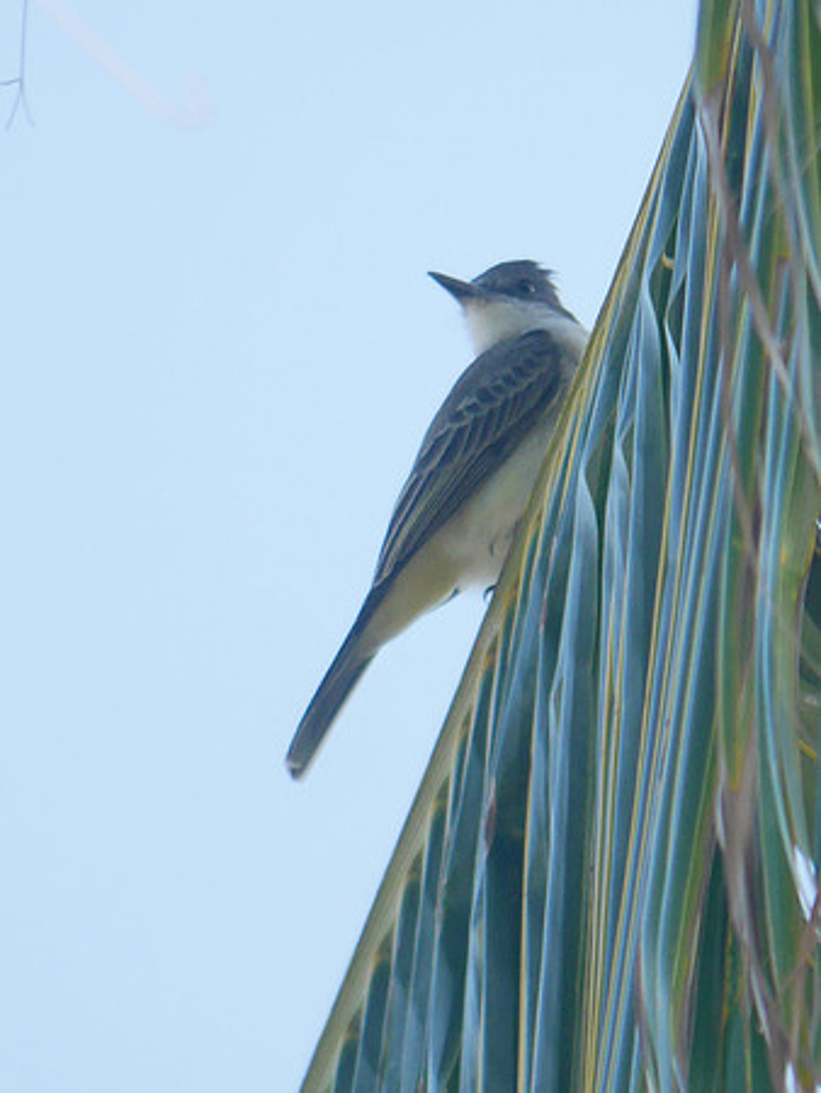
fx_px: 18956
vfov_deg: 3.3
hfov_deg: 2.5
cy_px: 546
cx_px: 410
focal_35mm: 600
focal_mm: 300
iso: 500
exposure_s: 1/500
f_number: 5.6
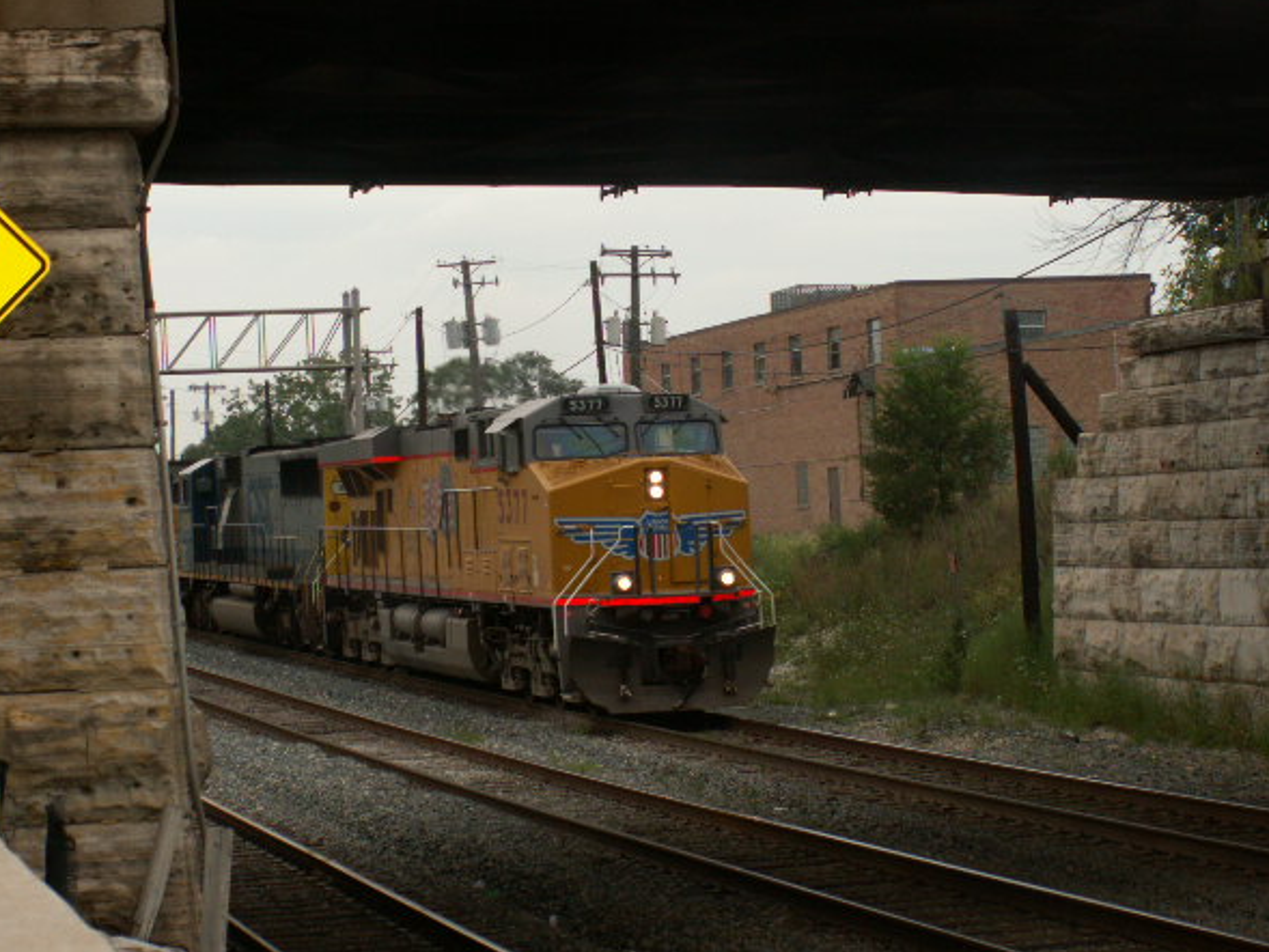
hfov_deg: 22.2
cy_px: 506
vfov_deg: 16.8
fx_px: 3227
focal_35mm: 88
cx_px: 601
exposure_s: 1/125
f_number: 5
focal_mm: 13.49
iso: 50
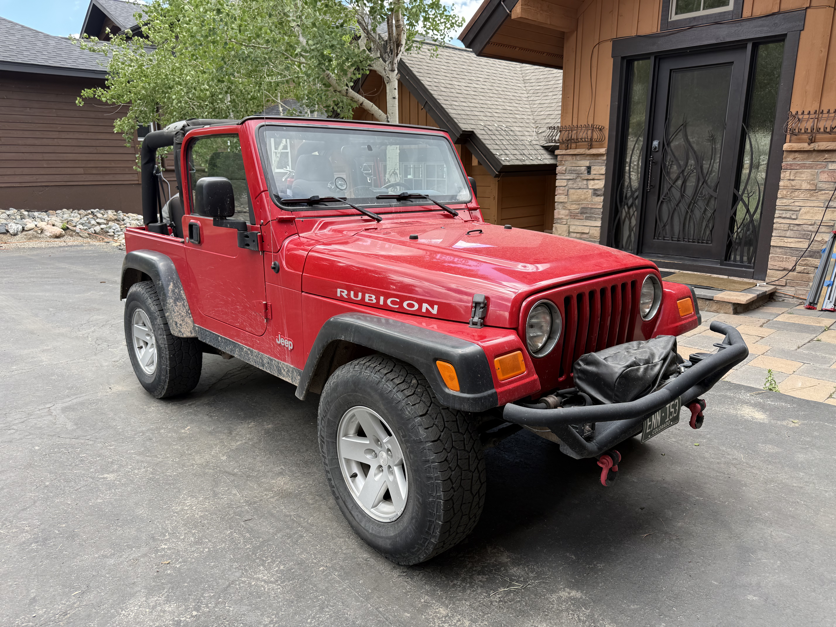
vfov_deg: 56.8
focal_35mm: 24
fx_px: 580
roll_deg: -0.1
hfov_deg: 71.6
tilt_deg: -14.4
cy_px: 314
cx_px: 418
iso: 80
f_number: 1.78
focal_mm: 6.76
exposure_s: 1/433
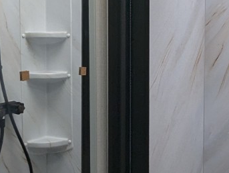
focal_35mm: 65
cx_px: 159
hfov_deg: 29.5
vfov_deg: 22.5
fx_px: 430
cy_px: 58
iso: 44
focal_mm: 2.35
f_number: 2.2
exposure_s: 1/484
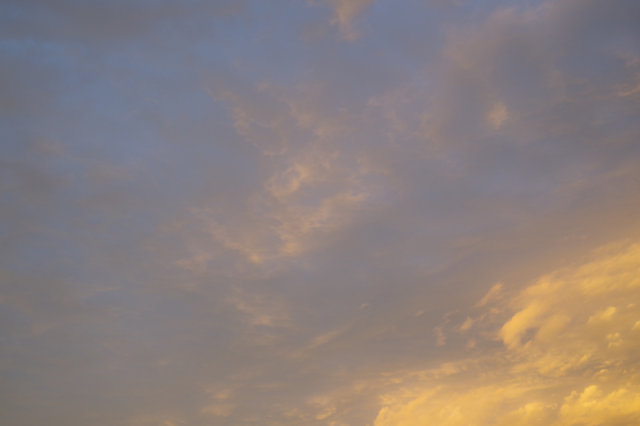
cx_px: 320
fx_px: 818
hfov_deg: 42.7
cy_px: 213
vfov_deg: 29.2
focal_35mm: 46
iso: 100
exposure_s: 1/80
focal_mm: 31
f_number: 2.5
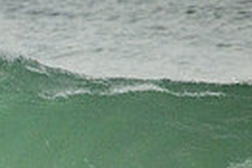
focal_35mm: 3553
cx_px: -171
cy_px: 310
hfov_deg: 0.6
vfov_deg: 0.4
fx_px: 24840
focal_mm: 800
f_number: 11
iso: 1400
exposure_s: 1/2500
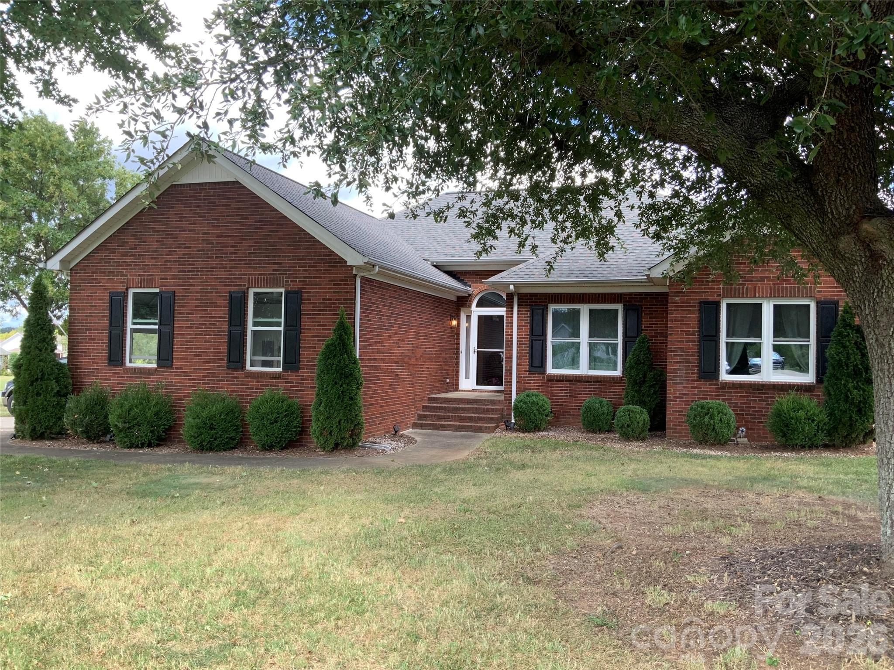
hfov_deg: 61.7
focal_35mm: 29
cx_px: 447
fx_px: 749
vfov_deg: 48.2
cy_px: 335
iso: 16
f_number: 1.8
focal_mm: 3
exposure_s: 1/173
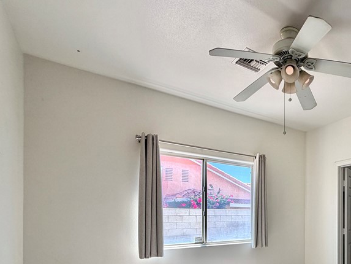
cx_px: 293
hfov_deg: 62.0
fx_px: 254
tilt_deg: -0.3
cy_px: 215
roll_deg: -0.5
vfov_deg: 51.2
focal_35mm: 25
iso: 50
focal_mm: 2.22
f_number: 2.2
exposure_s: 1/171
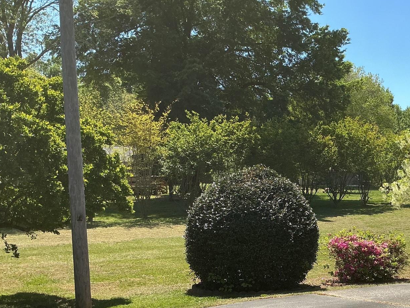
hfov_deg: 38.0
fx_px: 569
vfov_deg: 30.0
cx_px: 336
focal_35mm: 48
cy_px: 207
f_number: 1.8
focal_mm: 3
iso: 25
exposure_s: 1/1250
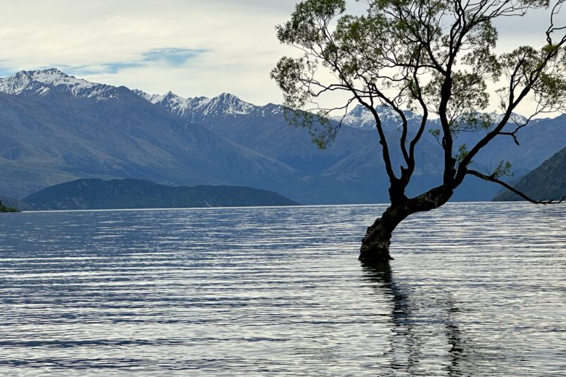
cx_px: 270
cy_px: 127
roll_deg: +1.1
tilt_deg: +2.7
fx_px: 1651
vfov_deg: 13.0
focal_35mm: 105
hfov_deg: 19.5
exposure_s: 1/911
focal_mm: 9
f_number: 2.8
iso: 32
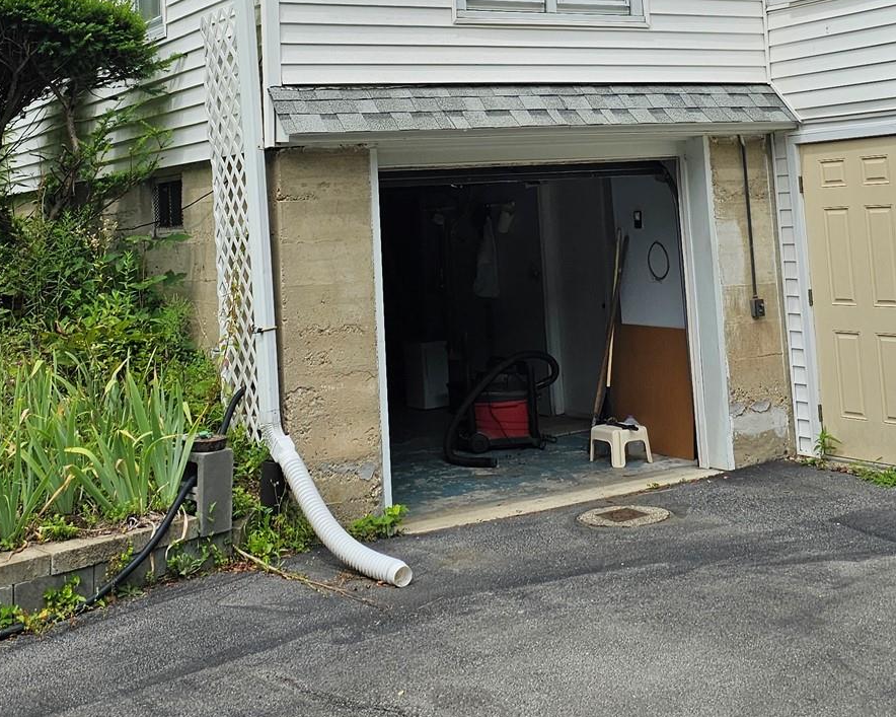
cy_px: 89
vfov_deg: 28.2
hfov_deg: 36.0
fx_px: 1379
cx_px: 475
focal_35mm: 52
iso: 25
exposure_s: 1/2000
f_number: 1.7
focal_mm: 6.3
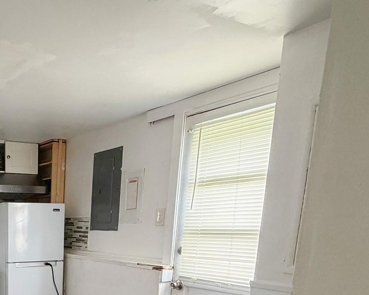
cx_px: 4
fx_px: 404
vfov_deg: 35.8
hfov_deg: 42.7
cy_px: 302
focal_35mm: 37
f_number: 2.2
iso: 320
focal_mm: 2.22
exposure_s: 1/60
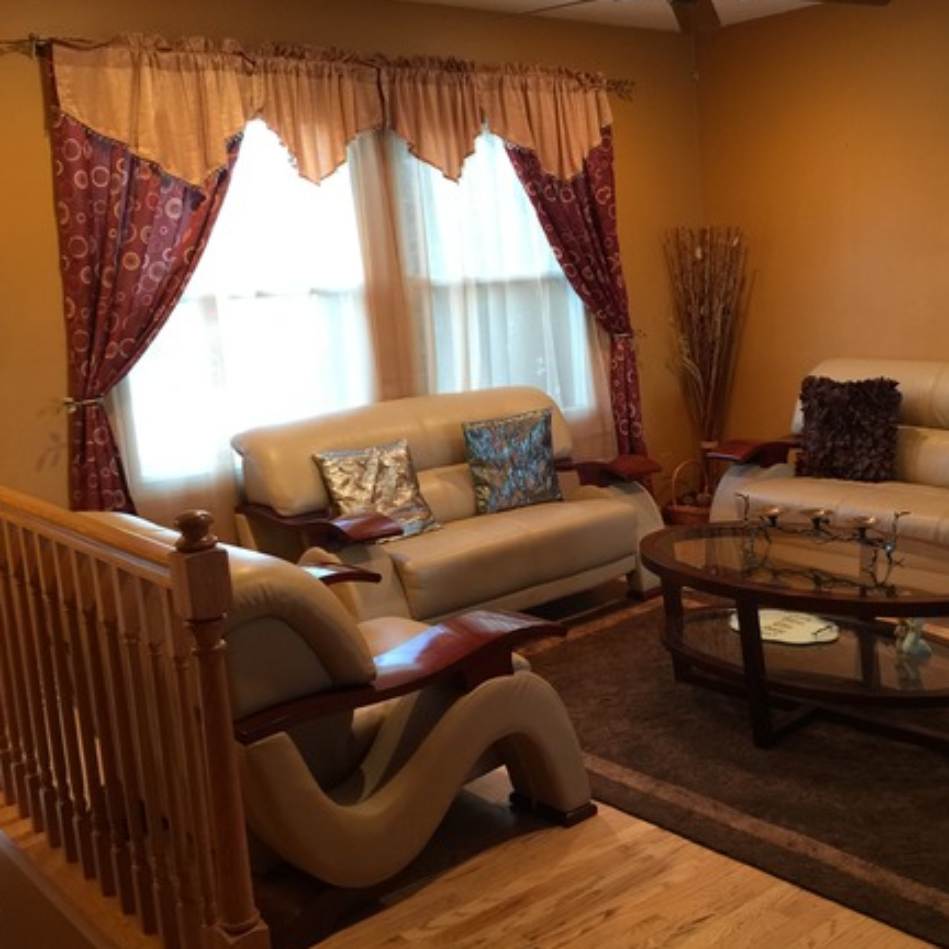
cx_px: 637
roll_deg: +4.0
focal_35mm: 38
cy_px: 499
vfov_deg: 43.8
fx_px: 1179
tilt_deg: -11.2
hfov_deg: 43.2
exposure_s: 1/15
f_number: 2.2
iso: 100
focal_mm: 4.15
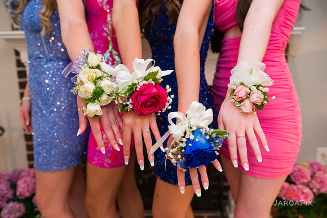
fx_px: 290
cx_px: 164
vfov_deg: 41.1
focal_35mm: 32
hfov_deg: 58.7
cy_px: 109
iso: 2000
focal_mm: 32
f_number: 5
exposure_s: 1/200
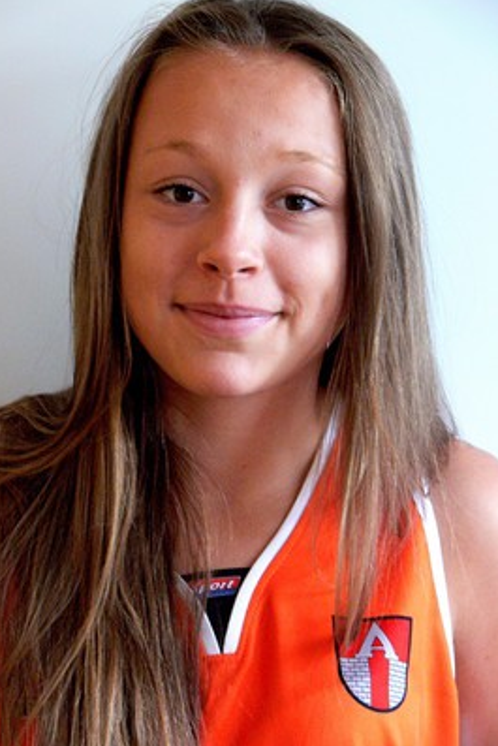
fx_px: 2778
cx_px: 229
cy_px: 372
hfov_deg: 10.2
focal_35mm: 134
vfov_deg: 15.3
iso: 400
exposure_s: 1/30
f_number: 3.6
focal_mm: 27
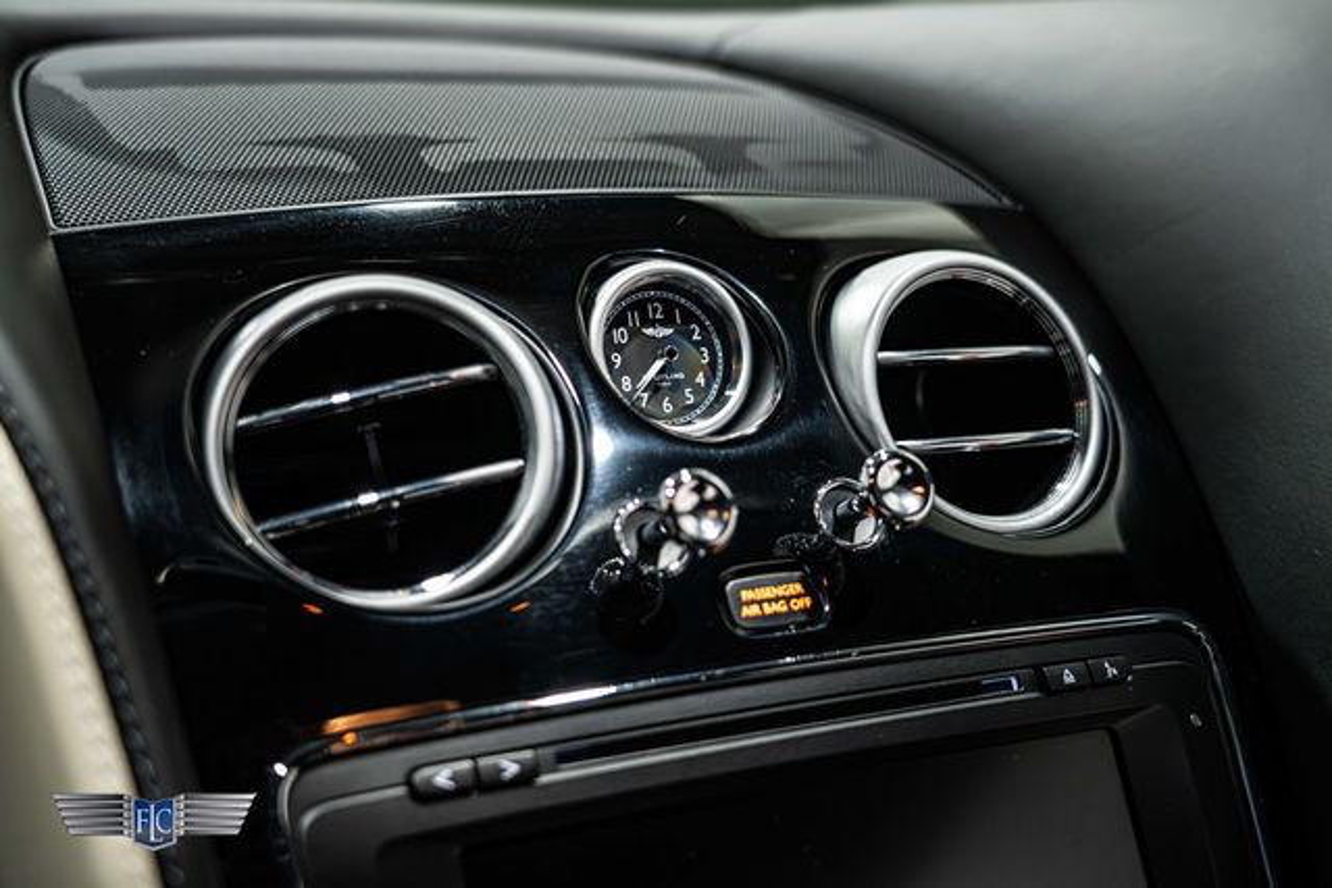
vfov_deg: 26.5
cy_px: 444
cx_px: 666
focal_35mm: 51
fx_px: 1887
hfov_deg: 38.9
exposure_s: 1/40
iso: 1600
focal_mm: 51
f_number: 4
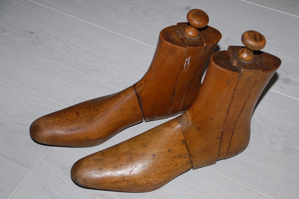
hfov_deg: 31.9
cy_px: 100
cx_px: 150
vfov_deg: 21.5
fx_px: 523
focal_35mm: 63
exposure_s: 1/60
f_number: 4.5
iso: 400
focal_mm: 42
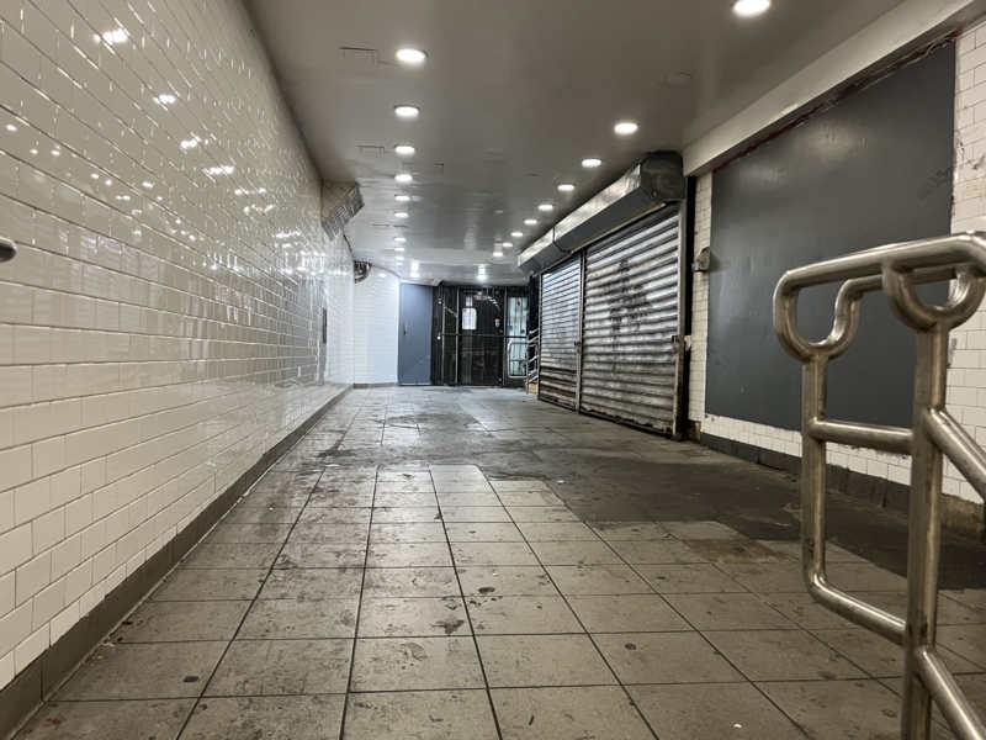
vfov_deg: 53.1
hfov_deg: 67.3
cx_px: 493
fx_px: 741
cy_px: 370
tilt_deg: -1.3
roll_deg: +0.2
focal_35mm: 26
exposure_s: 1/60
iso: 500
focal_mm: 5.1
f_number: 1.6
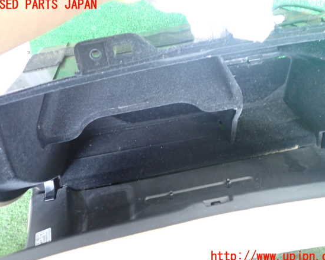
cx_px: 167
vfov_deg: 45.8
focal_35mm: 32
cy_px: 131
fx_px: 308
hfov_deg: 55.7
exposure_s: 1/30
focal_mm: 5.4
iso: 640
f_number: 2.3
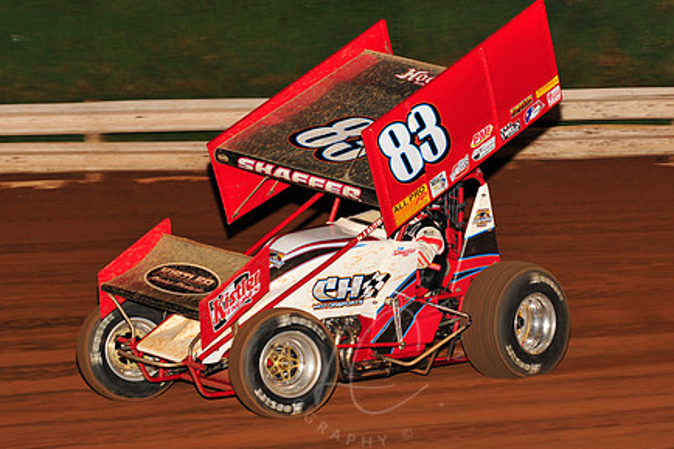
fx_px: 3125
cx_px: 370
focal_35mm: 167
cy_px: 210
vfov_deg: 8.2
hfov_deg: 12.3
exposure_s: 1/320
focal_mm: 125
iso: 1000
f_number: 6.3
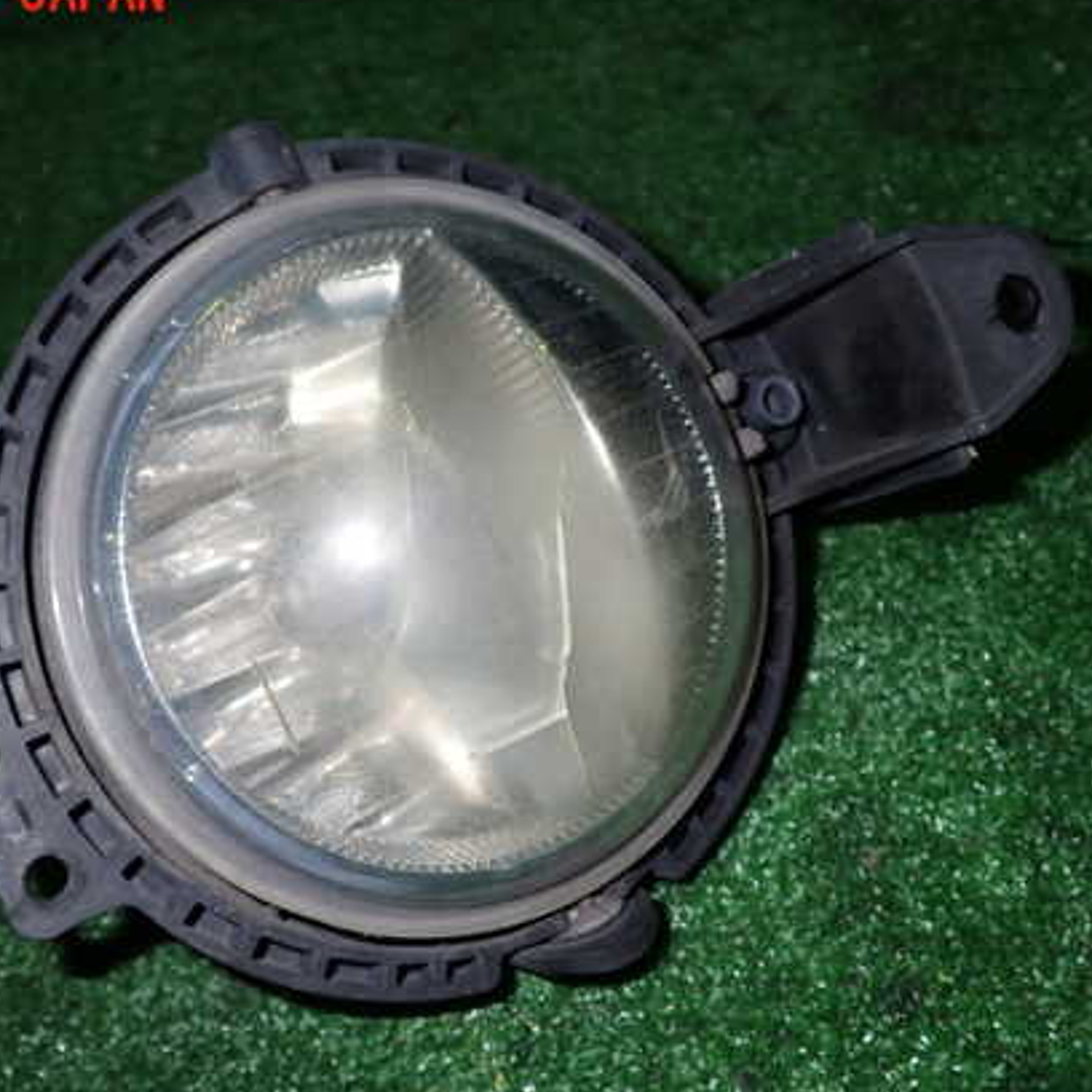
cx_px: 482
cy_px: 562
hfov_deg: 42.8
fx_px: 1392
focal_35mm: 39
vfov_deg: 42.8
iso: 200
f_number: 6.3
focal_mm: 5.4
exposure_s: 1/30
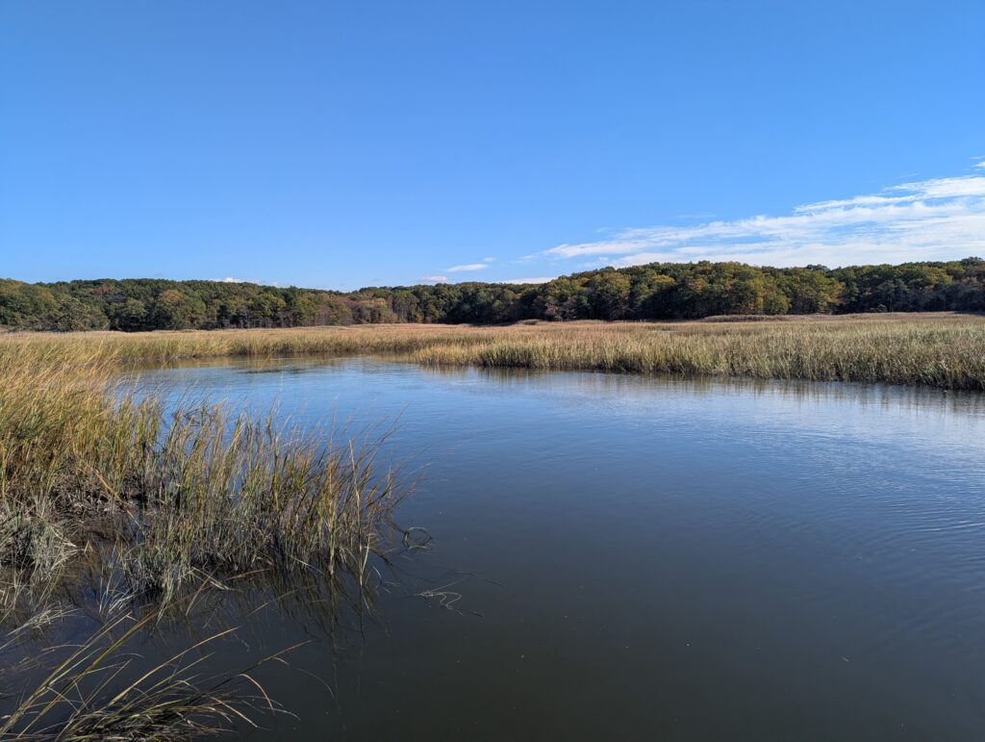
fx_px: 684
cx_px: 492
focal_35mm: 24
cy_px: 371
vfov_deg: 56.9
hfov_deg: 71.5
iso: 47
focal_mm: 6.81
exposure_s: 1/2020
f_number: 1.85
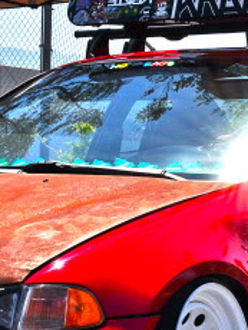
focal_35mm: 130
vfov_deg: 15.1
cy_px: 229
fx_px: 1240
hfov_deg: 11.4
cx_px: 92
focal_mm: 26
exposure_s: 1/800
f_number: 13
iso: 200
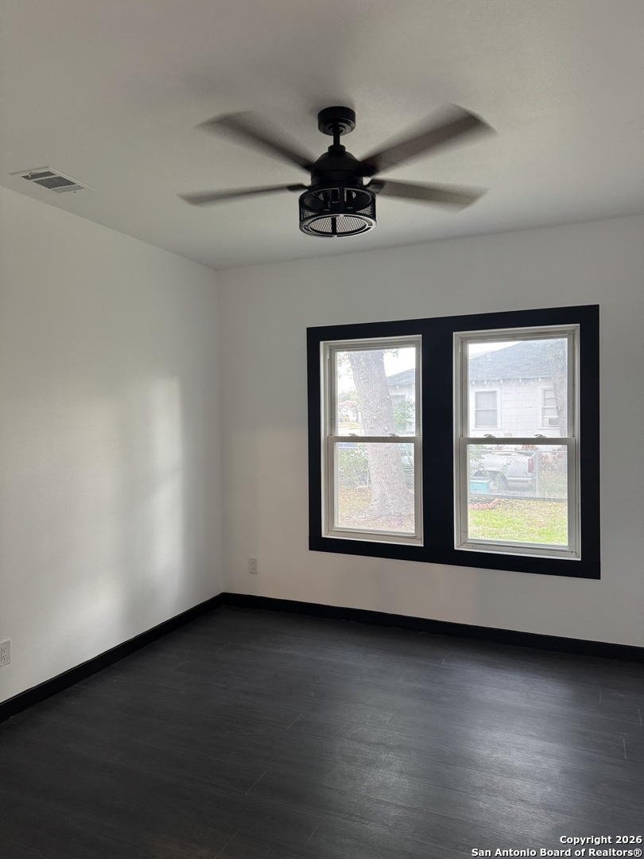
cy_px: 430
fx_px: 595
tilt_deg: -1.2
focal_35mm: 24
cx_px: 322
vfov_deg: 71.6
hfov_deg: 56.8
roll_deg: +1.0
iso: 400
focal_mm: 6.76
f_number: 1.78
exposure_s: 1/60
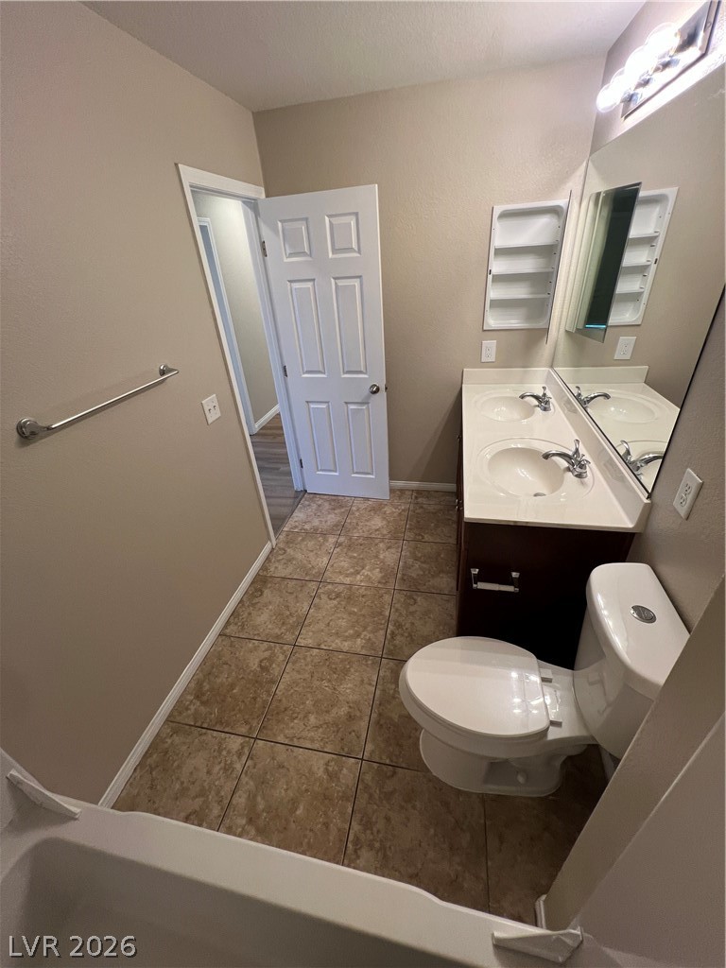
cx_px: 363
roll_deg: +5.6
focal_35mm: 13
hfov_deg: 89.9
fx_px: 364
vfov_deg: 106.2
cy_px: 484
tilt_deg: -30.2
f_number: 1.8
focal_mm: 1.57
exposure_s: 1/60
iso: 160
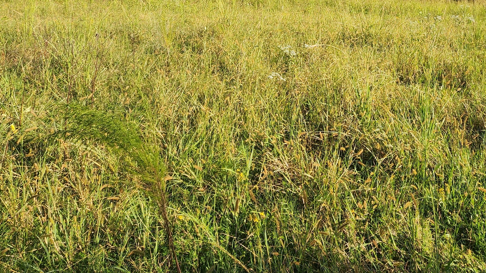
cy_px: -11
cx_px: 320
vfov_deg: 38.4
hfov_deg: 70.0
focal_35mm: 26
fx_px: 335
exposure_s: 1/841
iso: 50
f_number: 2.2
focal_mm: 2.2
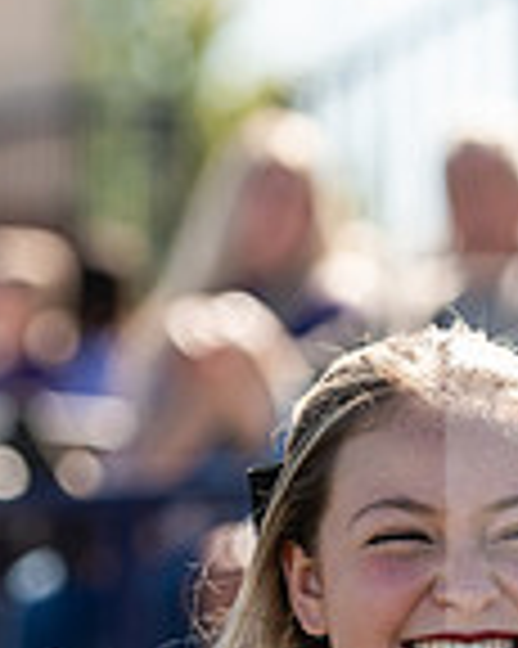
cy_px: 799
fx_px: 8115
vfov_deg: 4.6
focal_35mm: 423
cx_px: 311
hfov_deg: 3.7
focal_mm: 112
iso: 125
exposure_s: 1/1250
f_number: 3.2
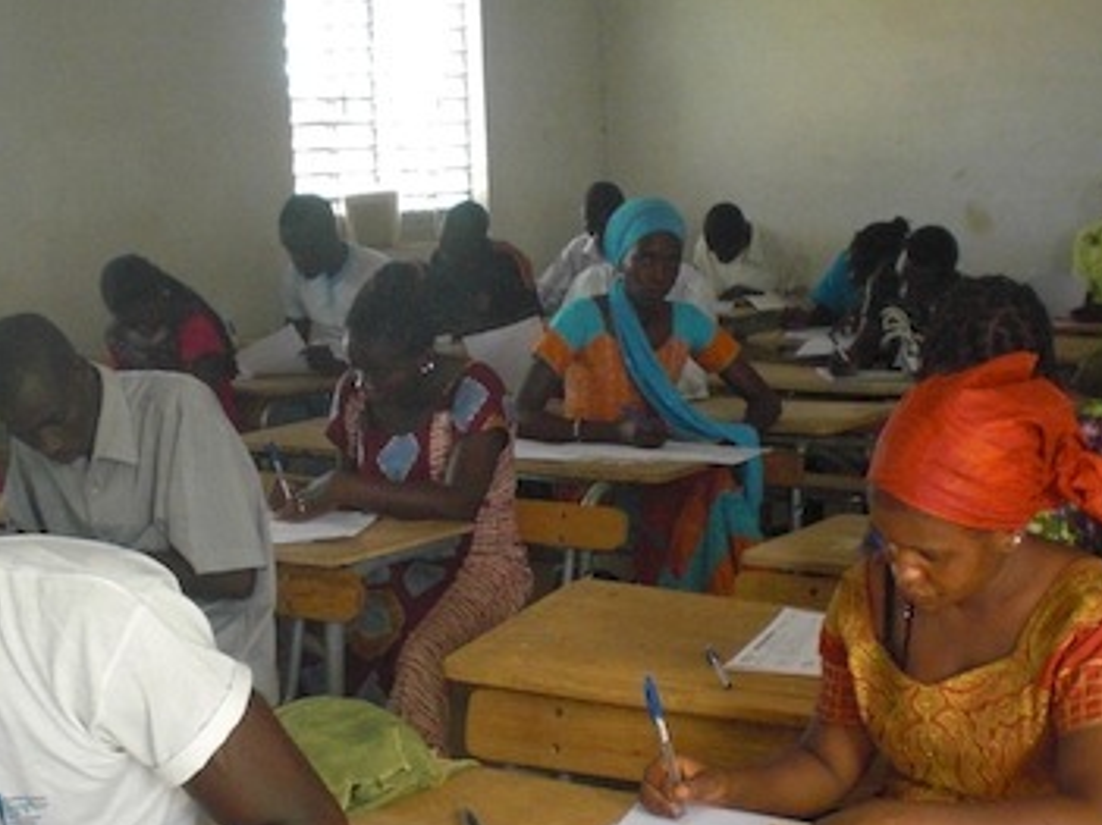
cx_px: 531
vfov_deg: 22.3
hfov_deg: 29.8
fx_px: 2069
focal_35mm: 65
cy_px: 646
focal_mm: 6.3
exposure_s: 1/60
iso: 400
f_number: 3.1
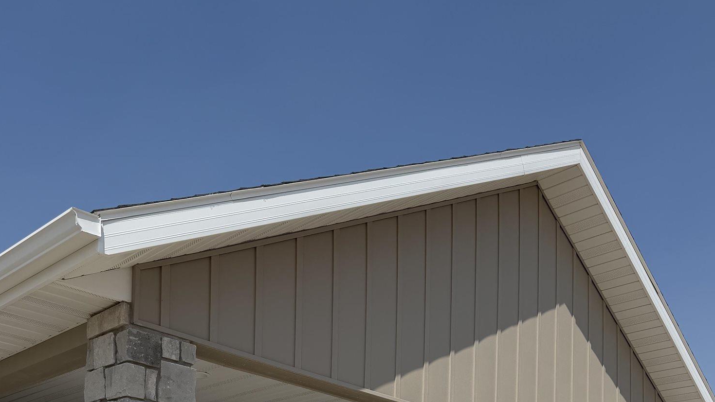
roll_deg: -1.3
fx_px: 777
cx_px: 333
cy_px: 552
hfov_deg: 49.4
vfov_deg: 24.5
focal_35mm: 41
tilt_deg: +3.2
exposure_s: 1/9091
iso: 80
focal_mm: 6.76
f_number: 1.78
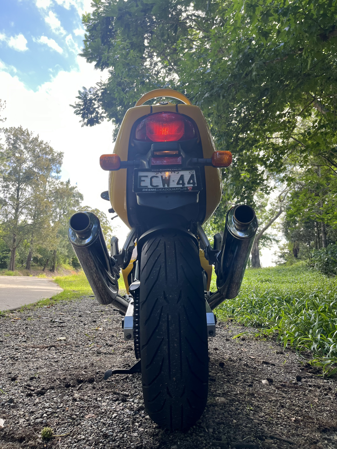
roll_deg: -0.4
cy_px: 224
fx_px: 337
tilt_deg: +11.6
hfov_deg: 53.1
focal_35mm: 26
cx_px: 168
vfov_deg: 67.3
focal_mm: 5.1
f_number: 1.6
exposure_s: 1/260
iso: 40
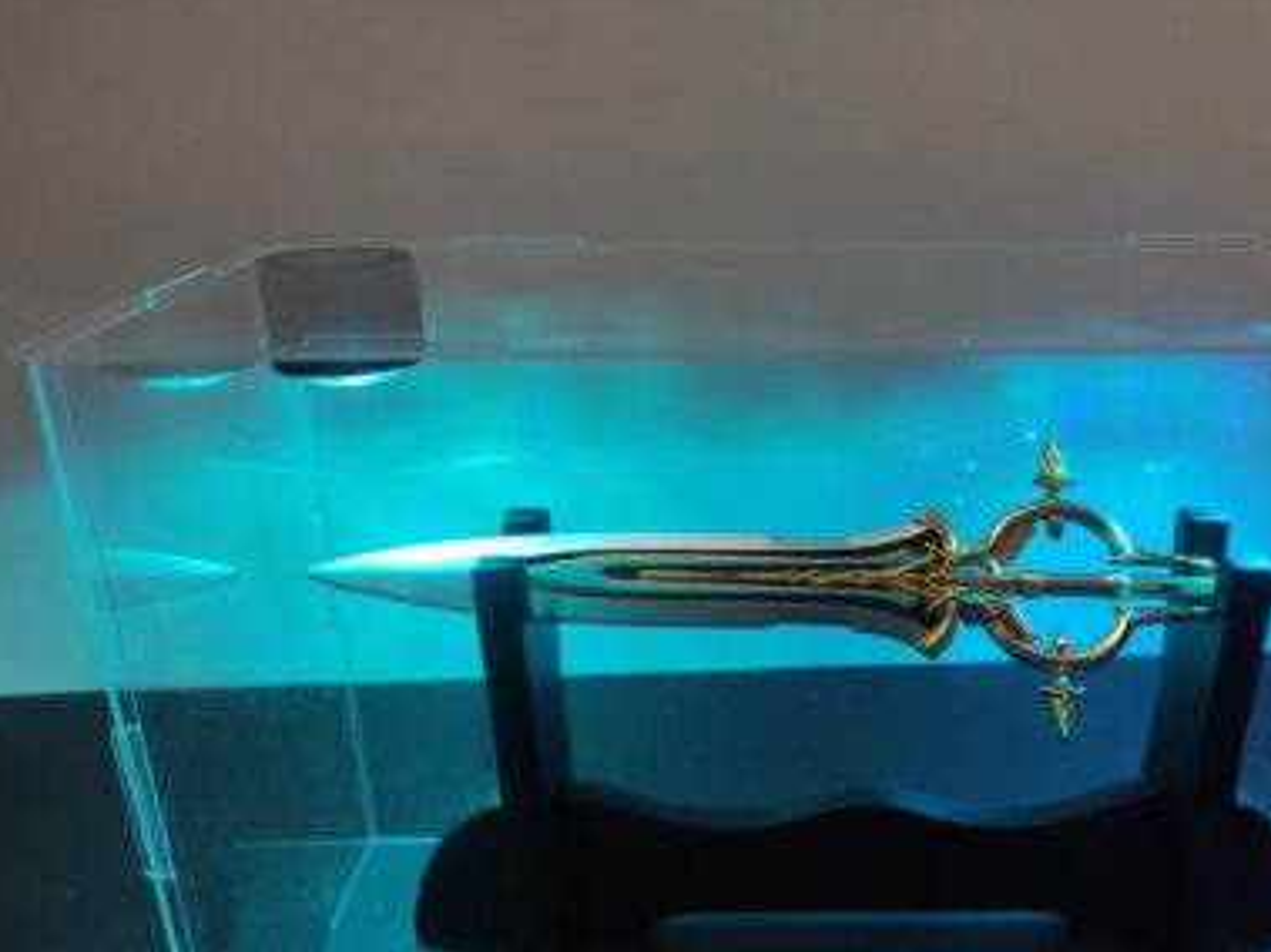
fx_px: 1211
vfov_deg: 42.5
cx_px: 798
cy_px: 618
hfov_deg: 54.7
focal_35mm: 33
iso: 1105
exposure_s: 1/30
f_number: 1.89
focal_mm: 5.43
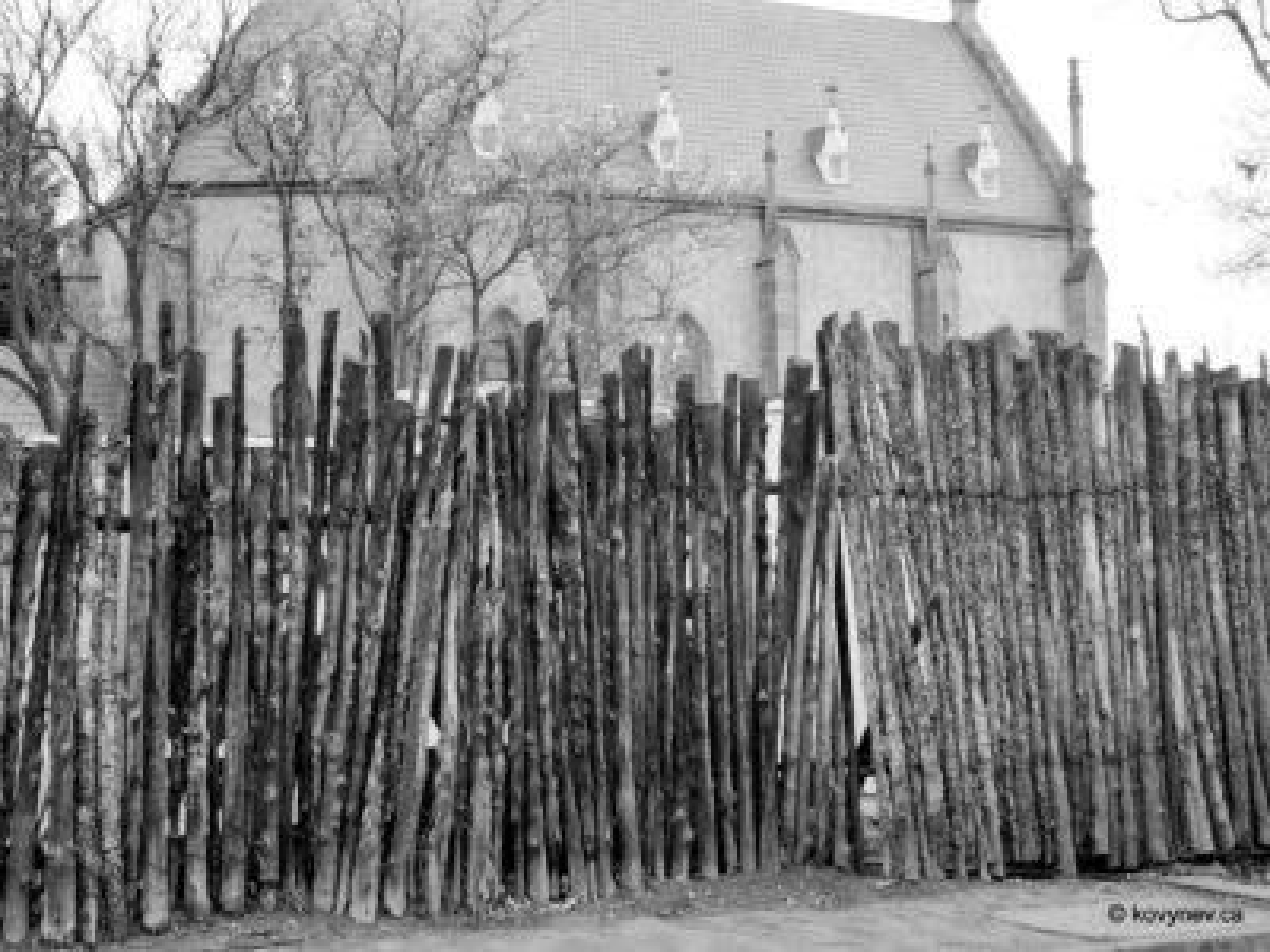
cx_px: 635
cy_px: 476
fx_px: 2055
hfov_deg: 34.3
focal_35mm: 56
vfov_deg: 26.1
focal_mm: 28
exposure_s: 1/60
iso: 250
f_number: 11
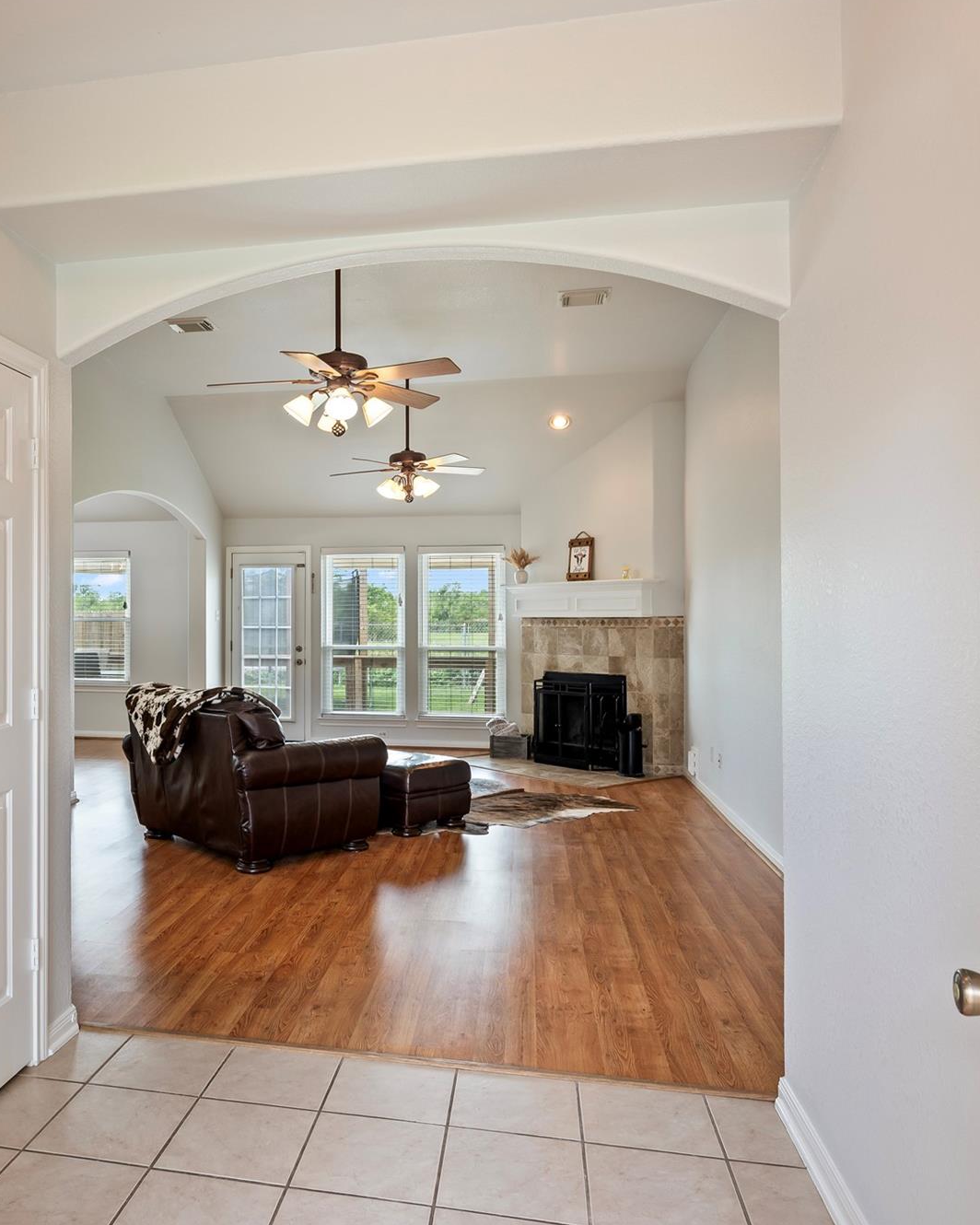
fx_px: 943
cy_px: 615
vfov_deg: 66.0
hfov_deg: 53.7
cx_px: 319
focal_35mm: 26
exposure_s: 1/4
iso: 100
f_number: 6.3
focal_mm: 18
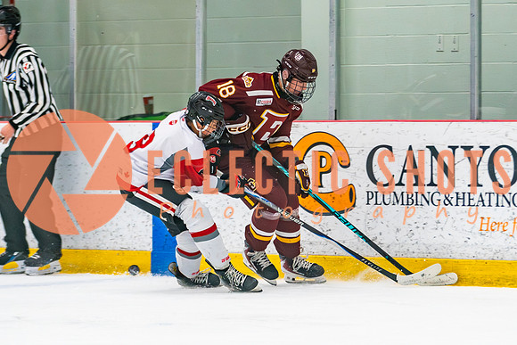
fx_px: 4641
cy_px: 205
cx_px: 308
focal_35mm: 323
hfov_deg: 6.4
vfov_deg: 4.3
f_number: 2.8
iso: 2000
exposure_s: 1/640
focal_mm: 140
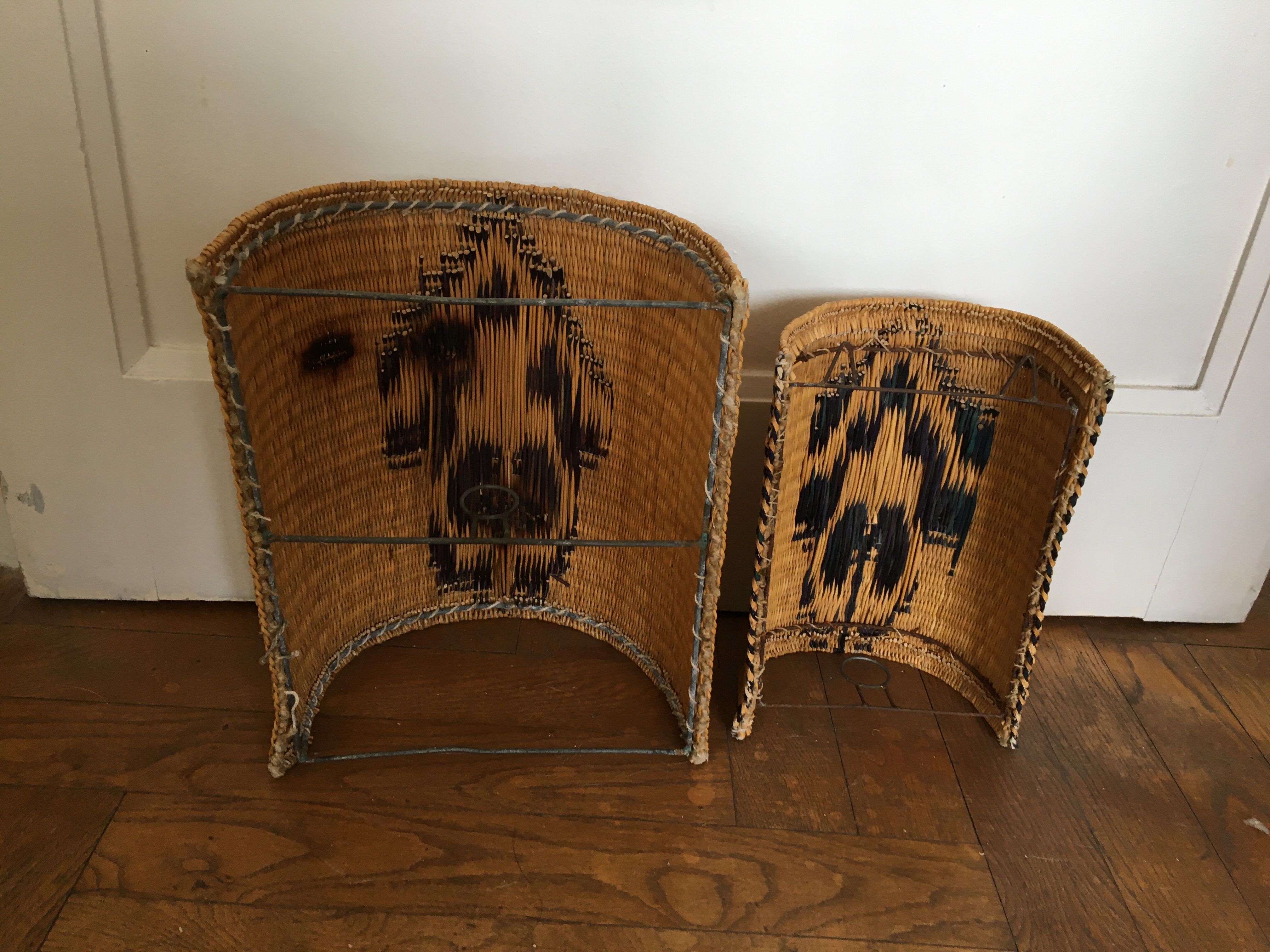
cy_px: 476
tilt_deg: -29.9
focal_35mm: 29
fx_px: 1064
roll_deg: -4.3
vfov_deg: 48.2
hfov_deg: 61.7
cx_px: 635
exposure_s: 1/33
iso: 64
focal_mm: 4.15
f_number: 2.2
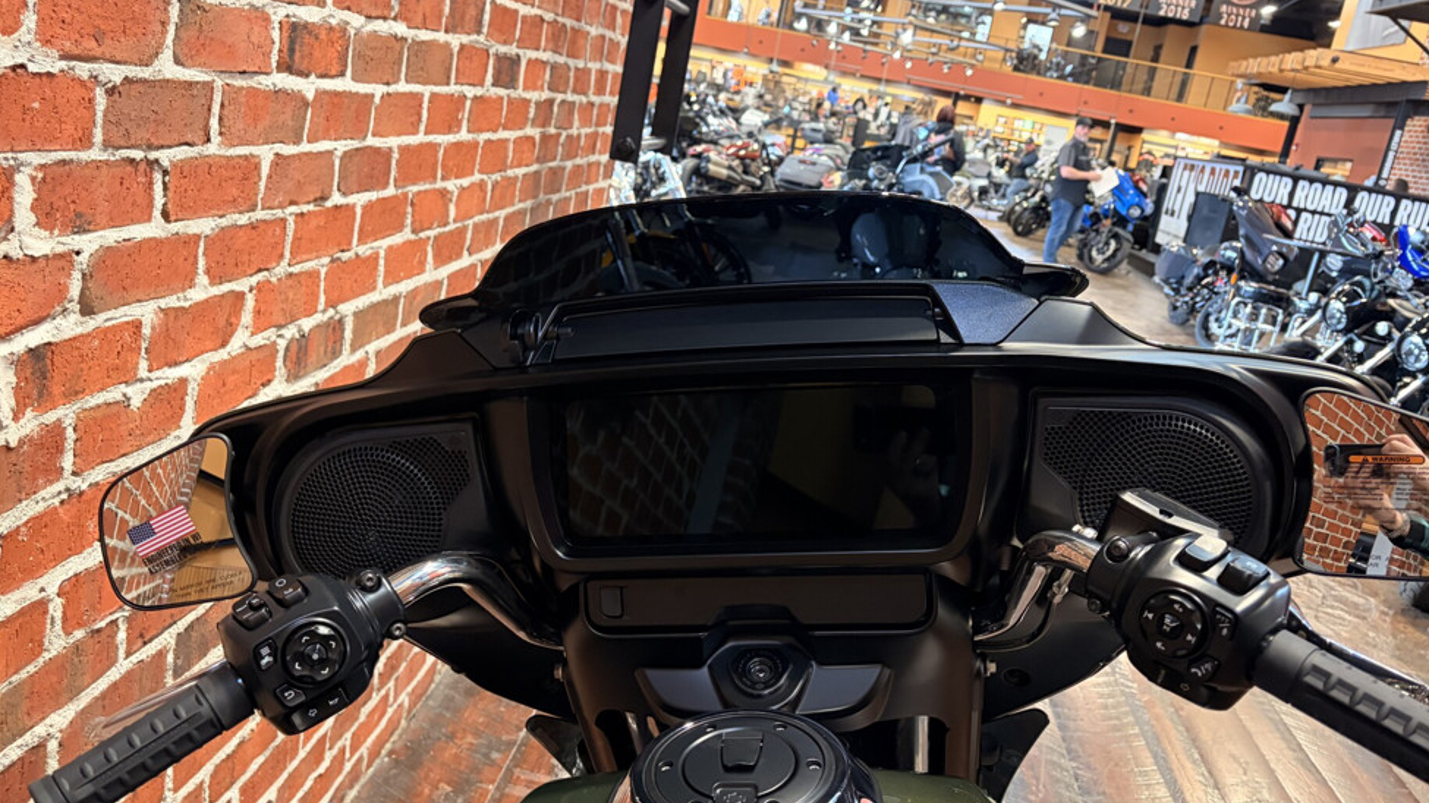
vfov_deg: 37.8
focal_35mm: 31
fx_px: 1174
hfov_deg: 62.6
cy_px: 385
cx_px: 719
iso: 320
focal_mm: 5.96
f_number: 1.6
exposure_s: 1/60
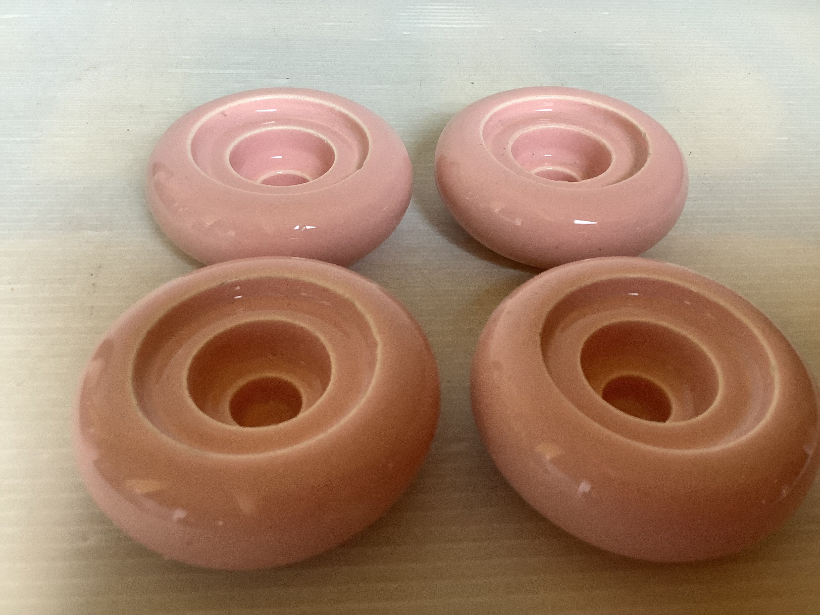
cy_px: 308
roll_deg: -2.9
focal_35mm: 31
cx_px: 410
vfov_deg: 45.4
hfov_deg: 58.4
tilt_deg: -43.7
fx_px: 734
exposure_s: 1/50
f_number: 2.4
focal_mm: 3.3
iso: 160
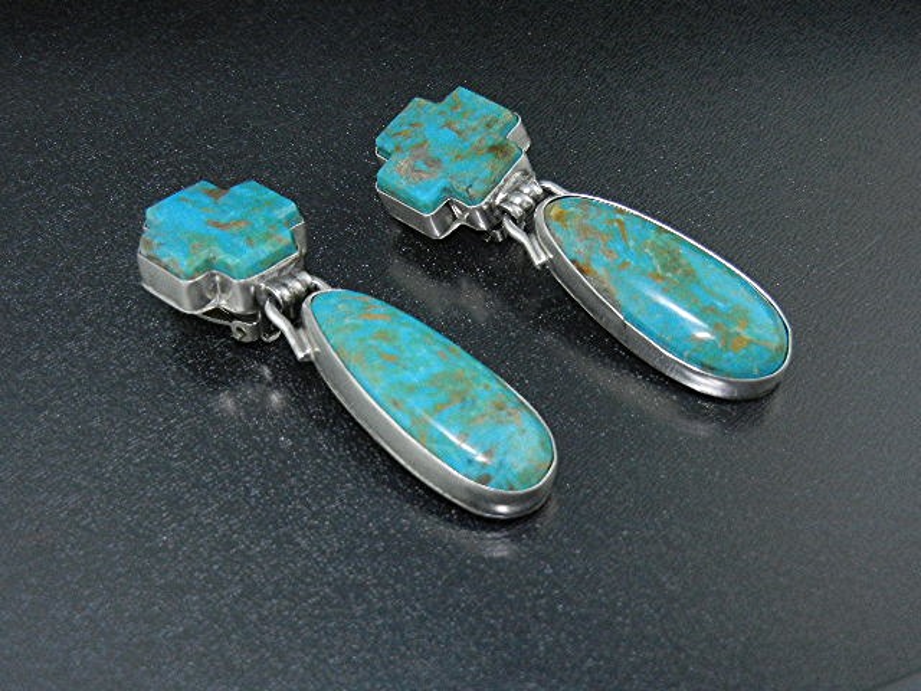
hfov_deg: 42.1
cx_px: 460
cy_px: 346
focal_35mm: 45
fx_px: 1197
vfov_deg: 32.2
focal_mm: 8.1
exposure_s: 1/30
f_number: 7.6
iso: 800
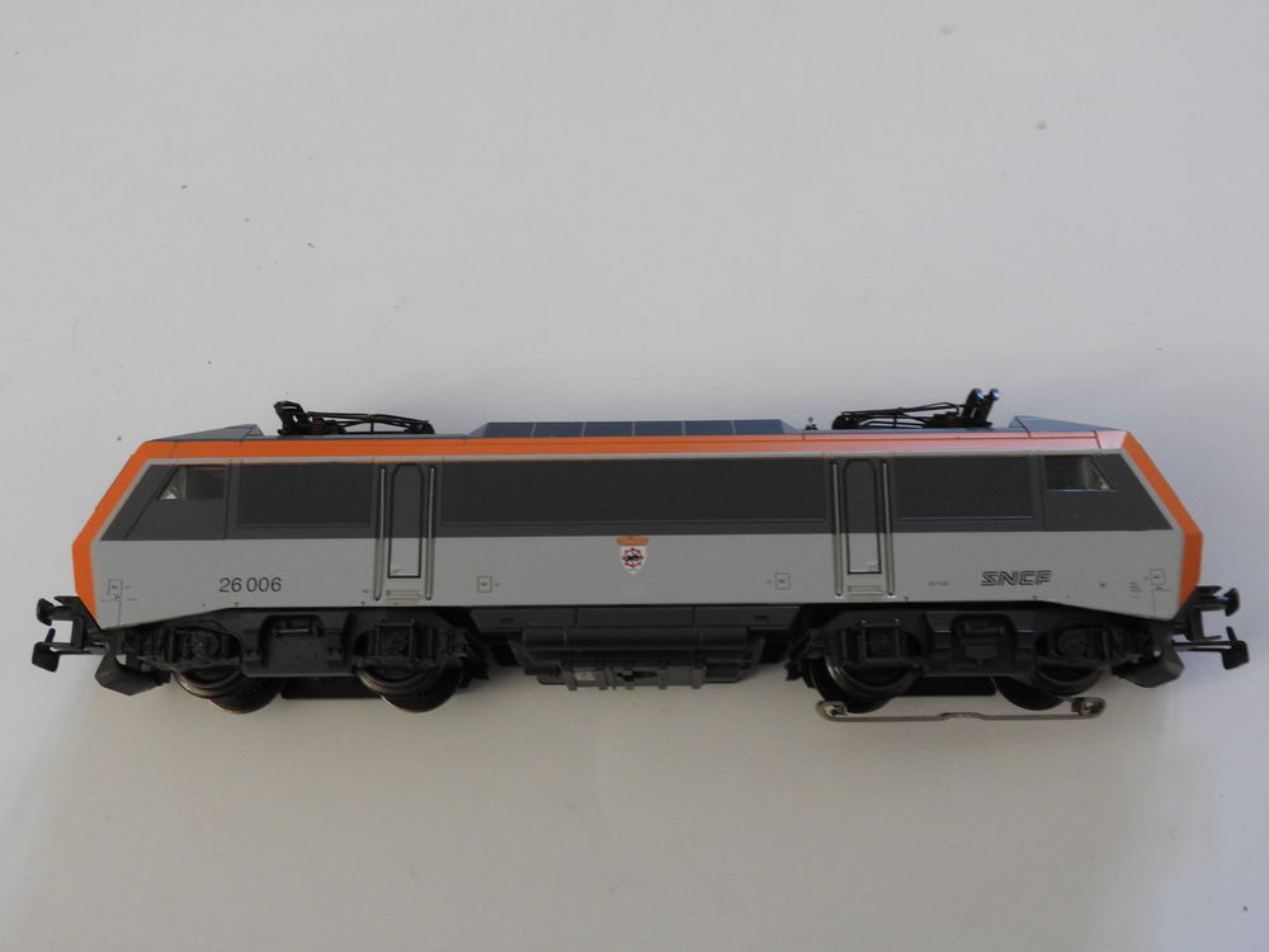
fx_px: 1650
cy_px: 476
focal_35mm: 45
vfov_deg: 32.2
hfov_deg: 42.1
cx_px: 634
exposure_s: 1/13
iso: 400
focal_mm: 8.1
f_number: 4.5
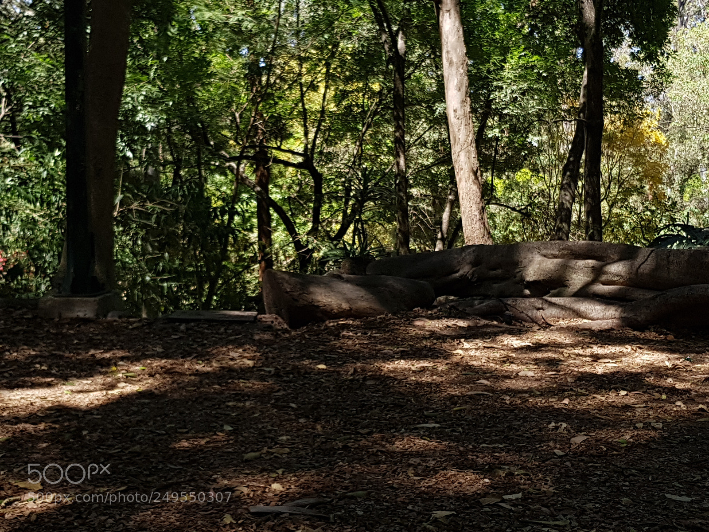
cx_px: 354
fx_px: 533
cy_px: 266
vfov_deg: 53.1
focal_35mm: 26
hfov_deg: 67.3
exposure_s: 1/500
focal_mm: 4.2
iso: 50
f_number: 1.7
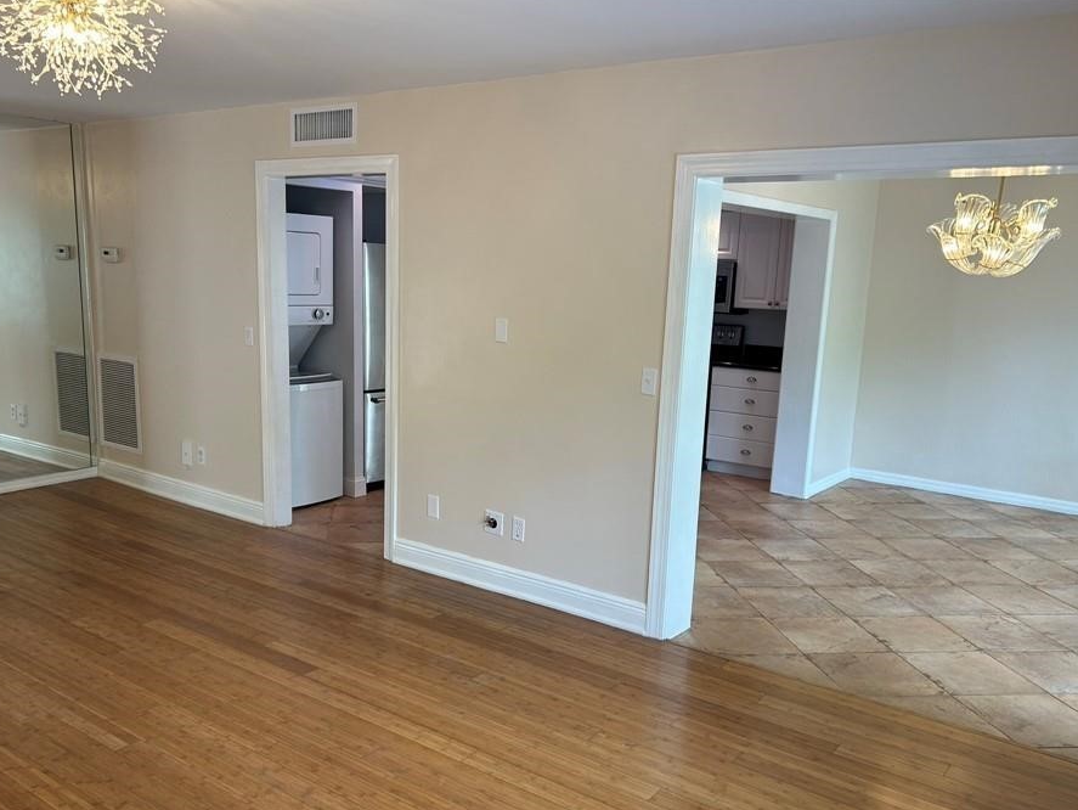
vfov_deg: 46.7
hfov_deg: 59.9
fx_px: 935
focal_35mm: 30
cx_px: 525
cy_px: 462
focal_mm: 5.7
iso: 80
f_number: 1.5
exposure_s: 1/120
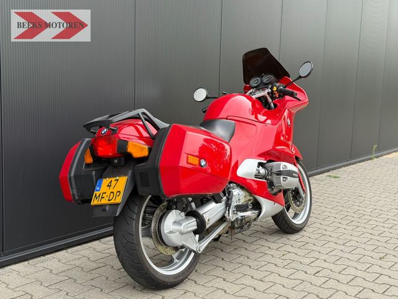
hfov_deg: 39.7
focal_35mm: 48
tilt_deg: -7.3
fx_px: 552
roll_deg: -1.8
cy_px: 150
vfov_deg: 30.3
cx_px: 199
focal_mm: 6.76
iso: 80
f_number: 1.78
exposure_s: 1/1055
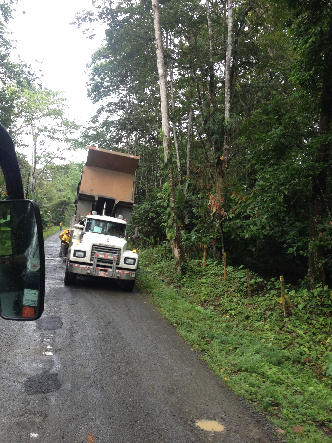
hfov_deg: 40.7
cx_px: 166
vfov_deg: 52.6
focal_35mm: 35
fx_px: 448
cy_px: 222
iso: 50
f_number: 2.4
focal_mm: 4.28
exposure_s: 1/120
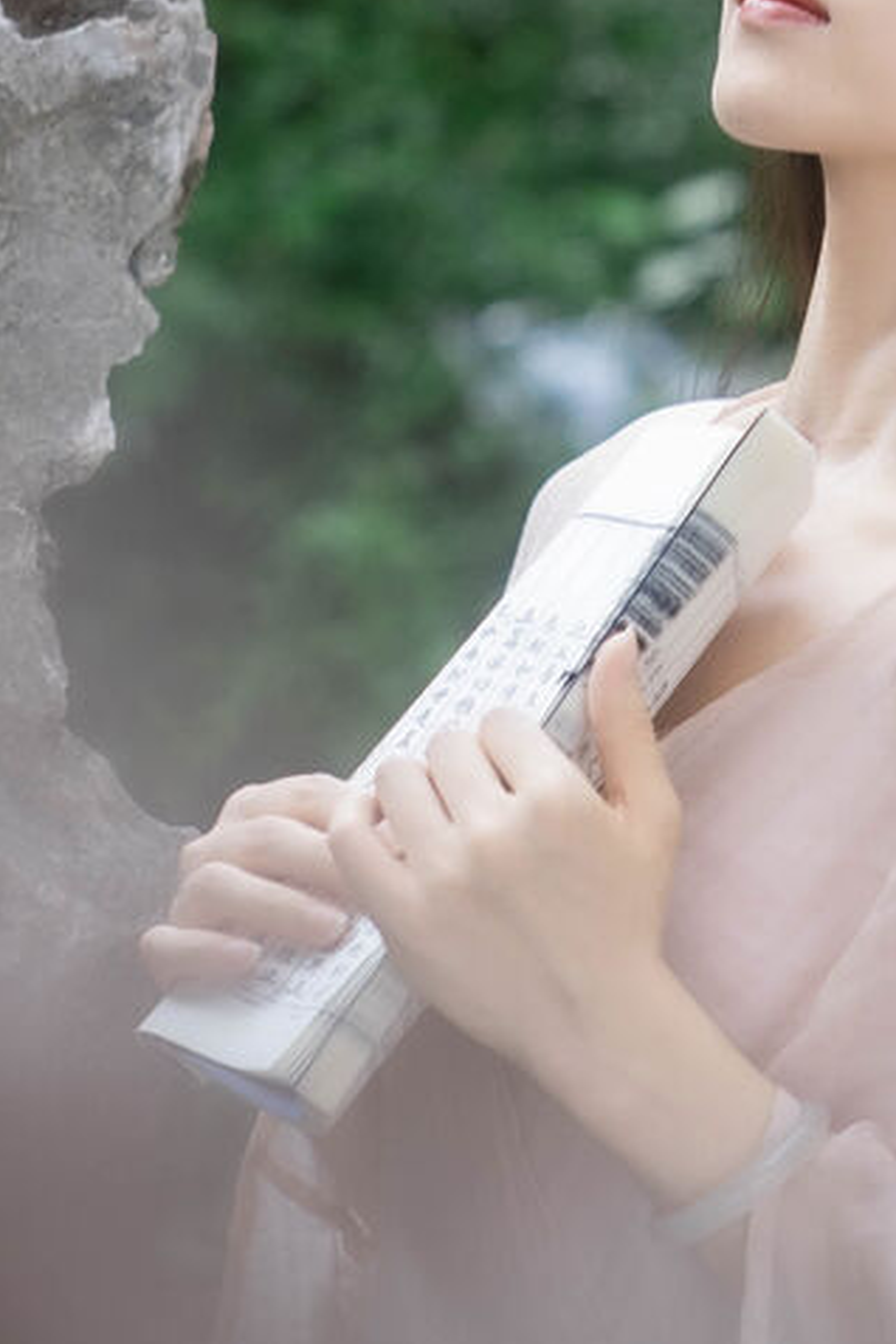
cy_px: 23
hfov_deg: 5.2
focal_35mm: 264
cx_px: 831
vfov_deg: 7.8
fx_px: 9855
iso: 200
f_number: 2.8
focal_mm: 70
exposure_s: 1/160
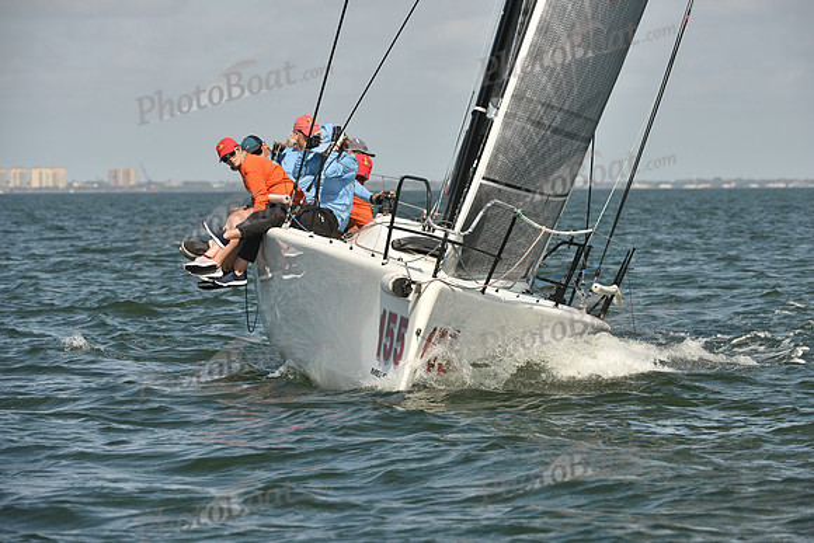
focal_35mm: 260
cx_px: 407
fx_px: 5880
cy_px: 272
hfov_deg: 7.9
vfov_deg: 5.3
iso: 400
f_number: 9
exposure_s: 1/1250
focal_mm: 260
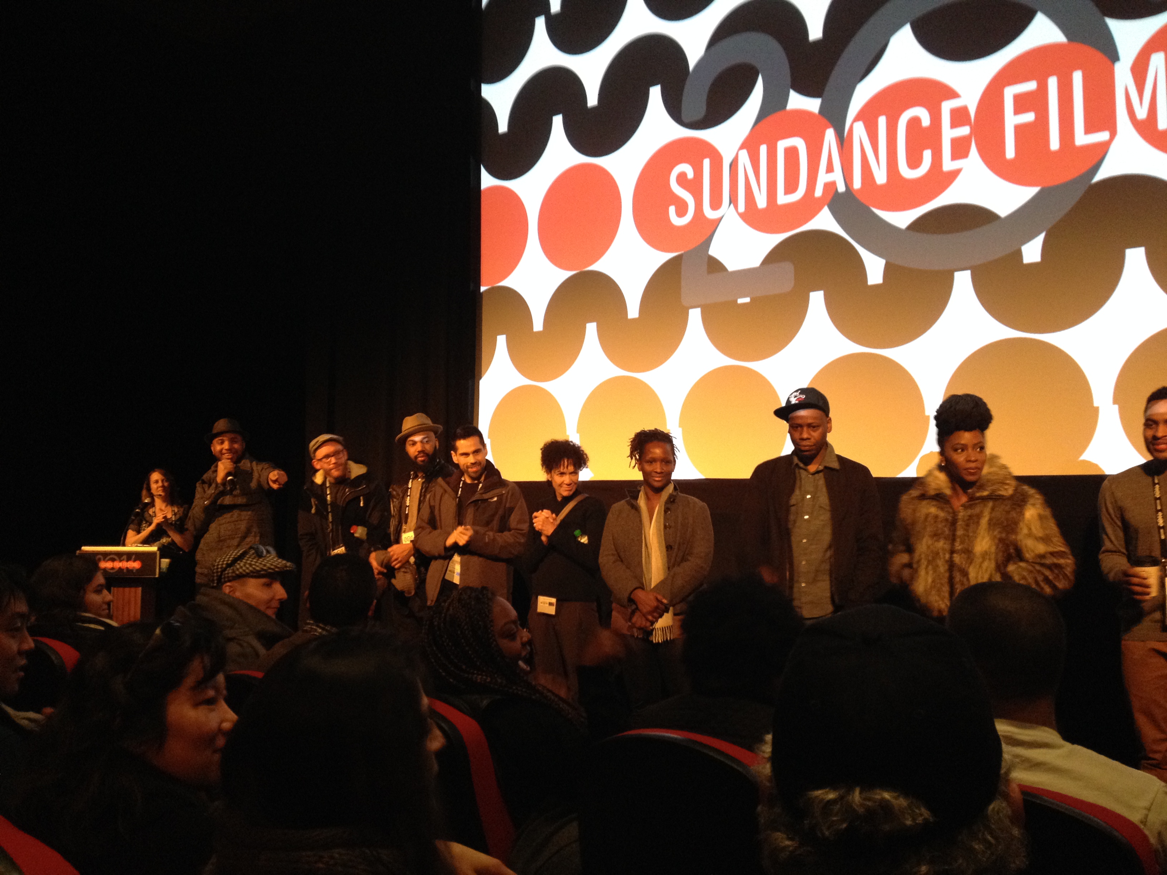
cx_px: 584
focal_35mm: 35
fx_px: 1180
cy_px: 438
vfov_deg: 40.7
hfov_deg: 52.6
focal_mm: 4.28
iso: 250
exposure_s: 1/20
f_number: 2.4
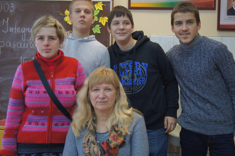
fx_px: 342
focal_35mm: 52
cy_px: 78
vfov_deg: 25.7
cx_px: 118
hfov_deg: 37.9
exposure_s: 1/125
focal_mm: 35
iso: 1600
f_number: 4.5
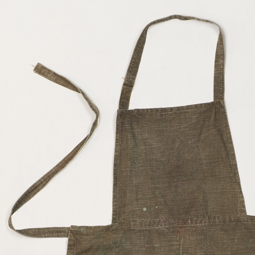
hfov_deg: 20.1
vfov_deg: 19.5
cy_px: 265
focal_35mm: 86
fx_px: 717
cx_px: 176
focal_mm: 32
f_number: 4.5
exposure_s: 1/100
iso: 400
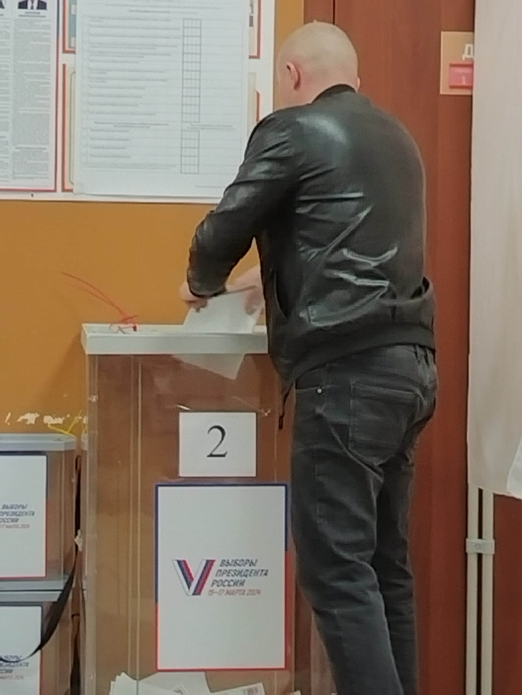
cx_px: 261
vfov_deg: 15.8
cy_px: 348
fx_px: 2513
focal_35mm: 125
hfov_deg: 11.9
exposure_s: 1/33.3
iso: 717
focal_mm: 4.95
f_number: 1.9
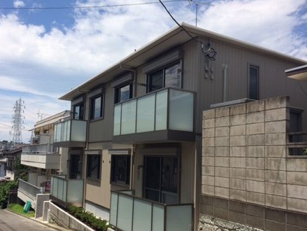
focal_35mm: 33
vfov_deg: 42.9
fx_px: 293
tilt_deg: +4.5
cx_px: 137
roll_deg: -4.1
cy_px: 131
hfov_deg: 55.2
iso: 32
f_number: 2.2
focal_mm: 4.15
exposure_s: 1/3731
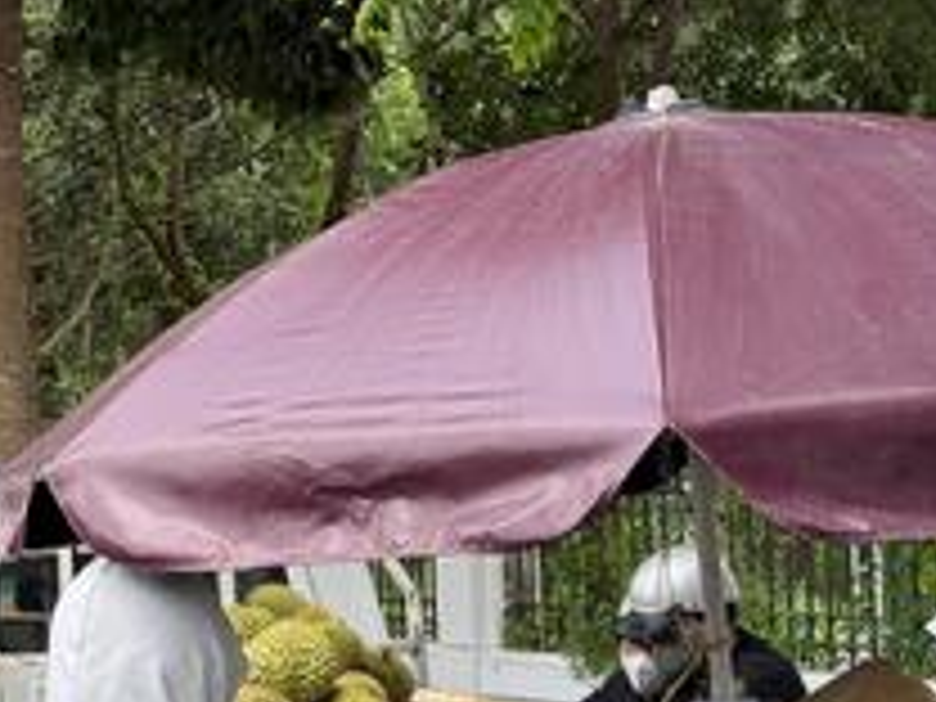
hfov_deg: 21.6
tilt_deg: +4.7
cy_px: 378
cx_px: -230
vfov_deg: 17.8
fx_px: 2244
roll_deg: +0.4
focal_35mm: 83
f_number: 1.78
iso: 100
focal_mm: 6.76
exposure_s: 1/1522
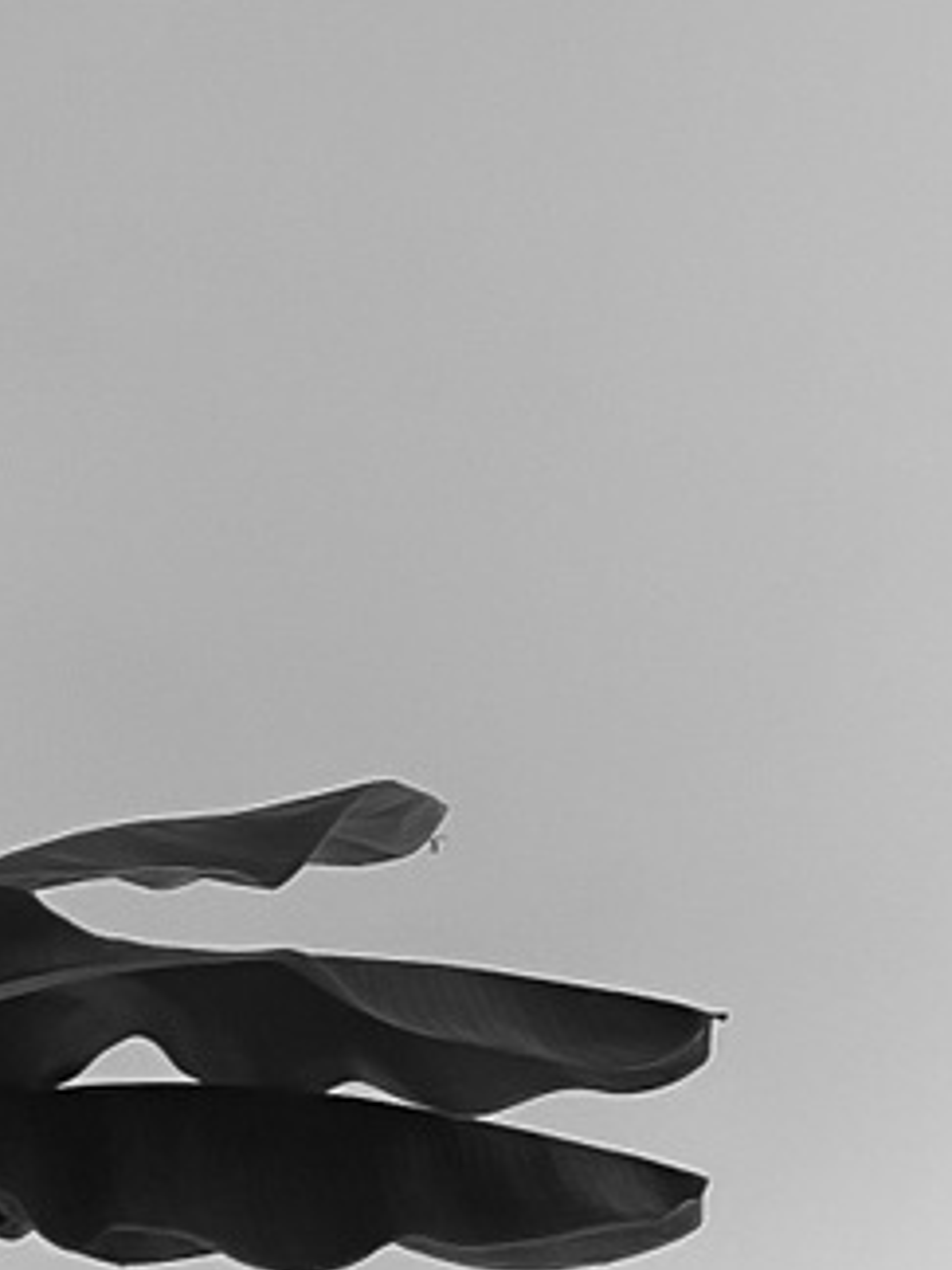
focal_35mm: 143
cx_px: 2092
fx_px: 5244
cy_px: 855
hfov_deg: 9.5
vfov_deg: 13.8
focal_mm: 3
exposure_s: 1/120
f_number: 1.8
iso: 20
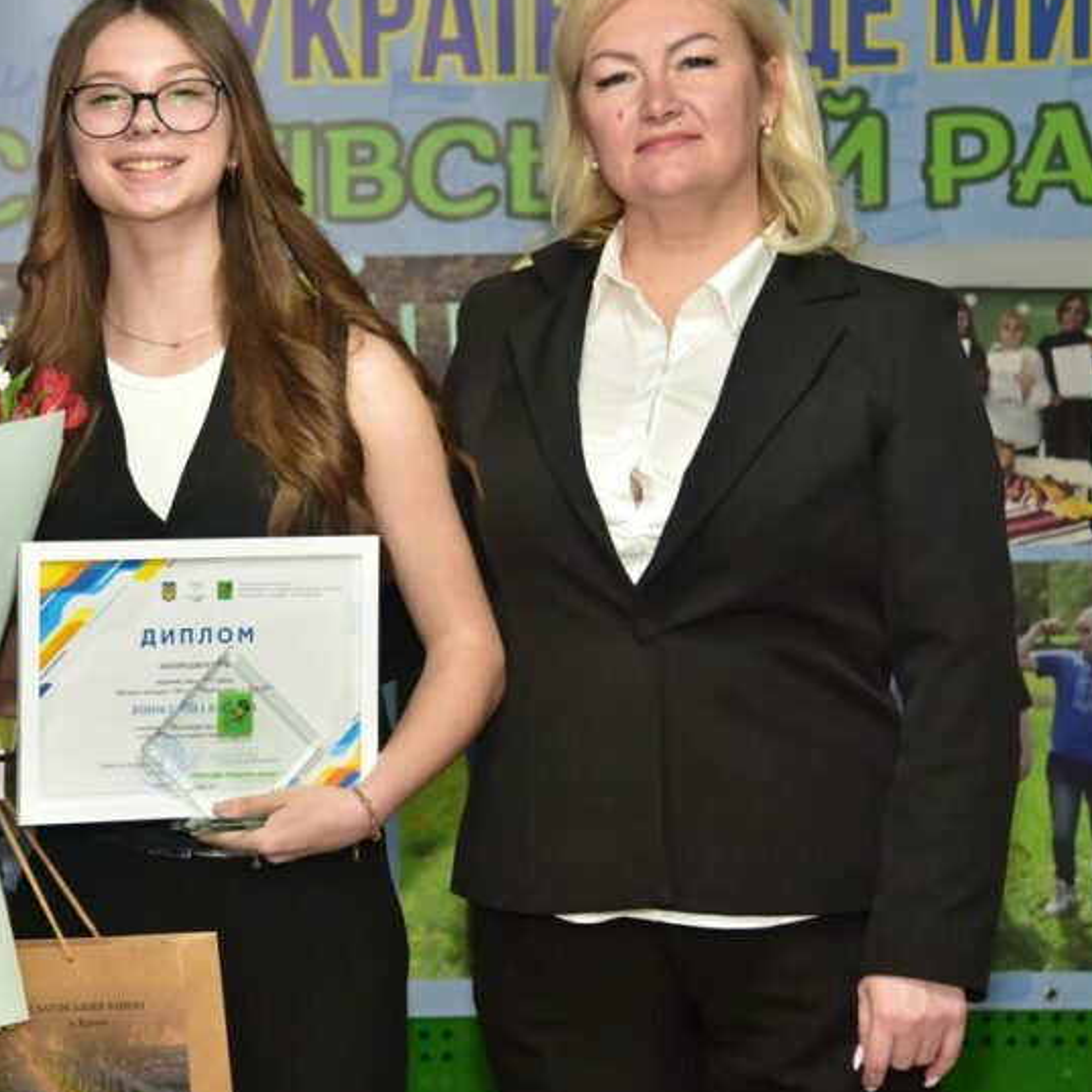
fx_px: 3890
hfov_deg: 15.8
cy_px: 412
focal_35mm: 109
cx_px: 102
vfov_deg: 16.0
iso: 1000
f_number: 4
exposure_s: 1/200
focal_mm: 62
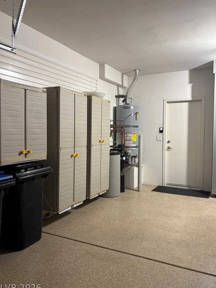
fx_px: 233
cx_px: 114
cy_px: 140
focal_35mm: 28
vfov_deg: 63.4
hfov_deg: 49.7
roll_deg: -1.1
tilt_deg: -2.1
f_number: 1.6
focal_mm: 5.96
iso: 125
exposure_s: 1/60
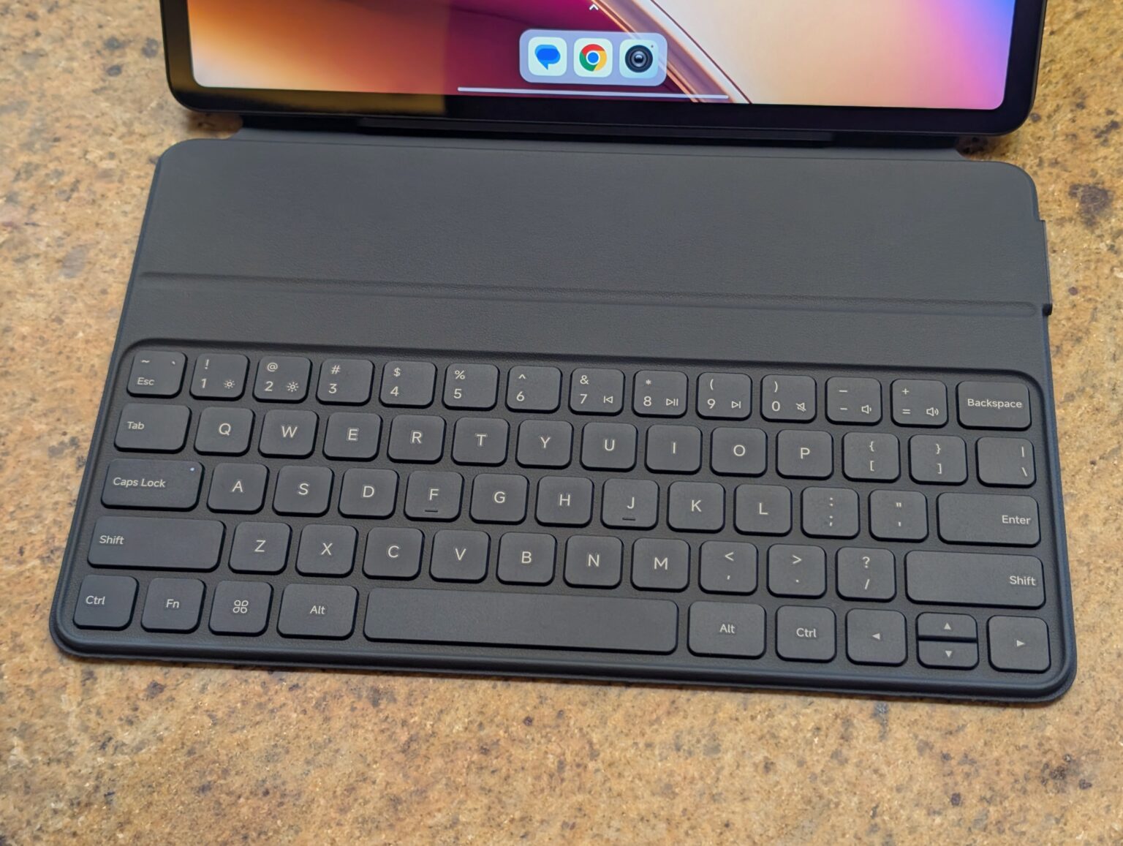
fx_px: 1592
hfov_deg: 38.9
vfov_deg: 29.8
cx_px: 562
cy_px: 423
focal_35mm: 49
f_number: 1.68
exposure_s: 1/176
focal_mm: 6.9
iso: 152
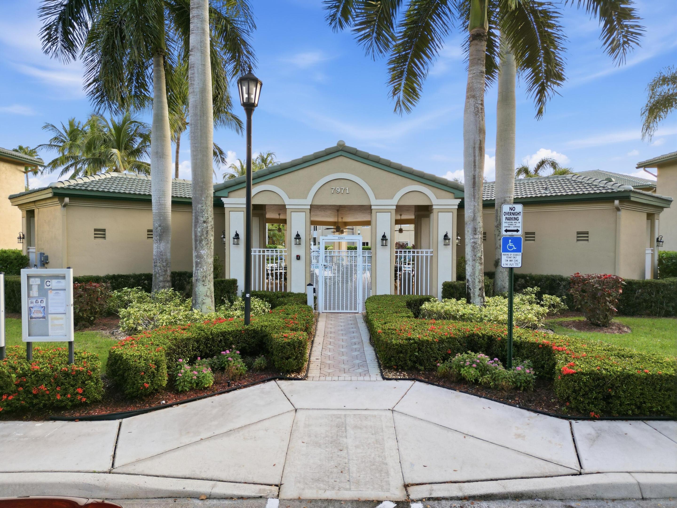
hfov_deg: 71.6
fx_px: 469
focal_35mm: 24
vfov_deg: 56.8
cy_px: 254
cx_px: 338
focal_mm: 6.7
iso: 100
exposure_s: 1/725
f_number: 1.7
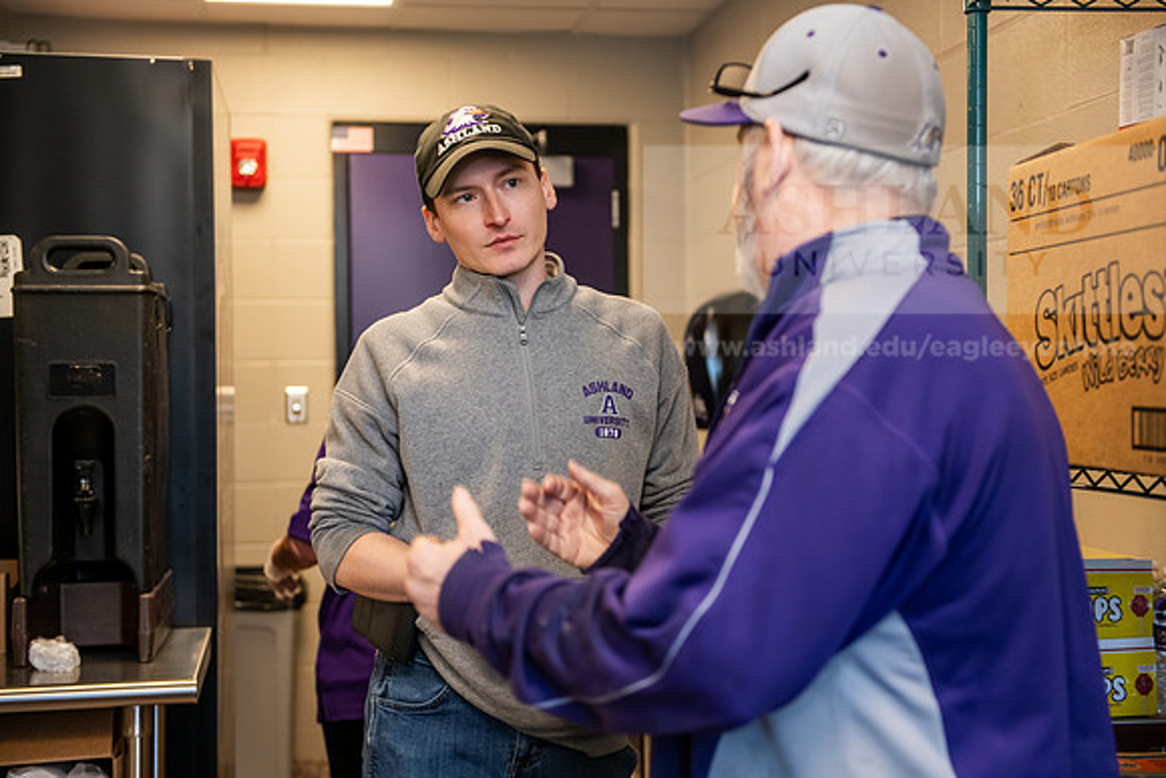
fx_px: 1814
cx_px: 583
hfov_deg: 35.6
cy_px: 389
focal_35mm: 56
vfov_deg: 24.2
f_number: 3.2
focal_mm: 56
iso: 1600
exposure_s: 1/200
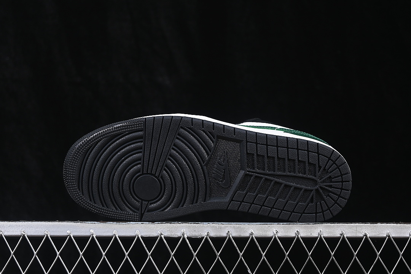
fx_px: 856
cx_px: 206
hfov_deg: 27.0
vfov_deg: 18.2
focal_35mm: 75
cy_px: 137
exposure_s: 1/60
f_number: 6.3
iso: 160
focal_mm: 50
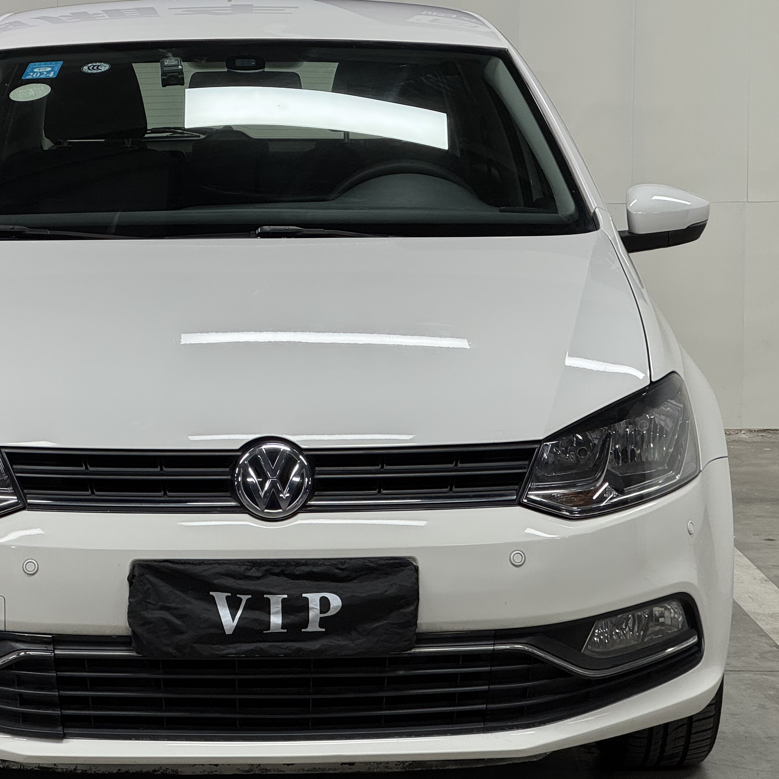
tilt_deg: -5.8
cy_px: 381
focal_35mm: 108
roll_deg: -0.1
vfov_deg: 16.1
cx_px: 242
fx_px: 2750
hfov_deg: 16.1
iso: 125
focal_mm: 9
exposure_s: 1/50
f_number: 2.8
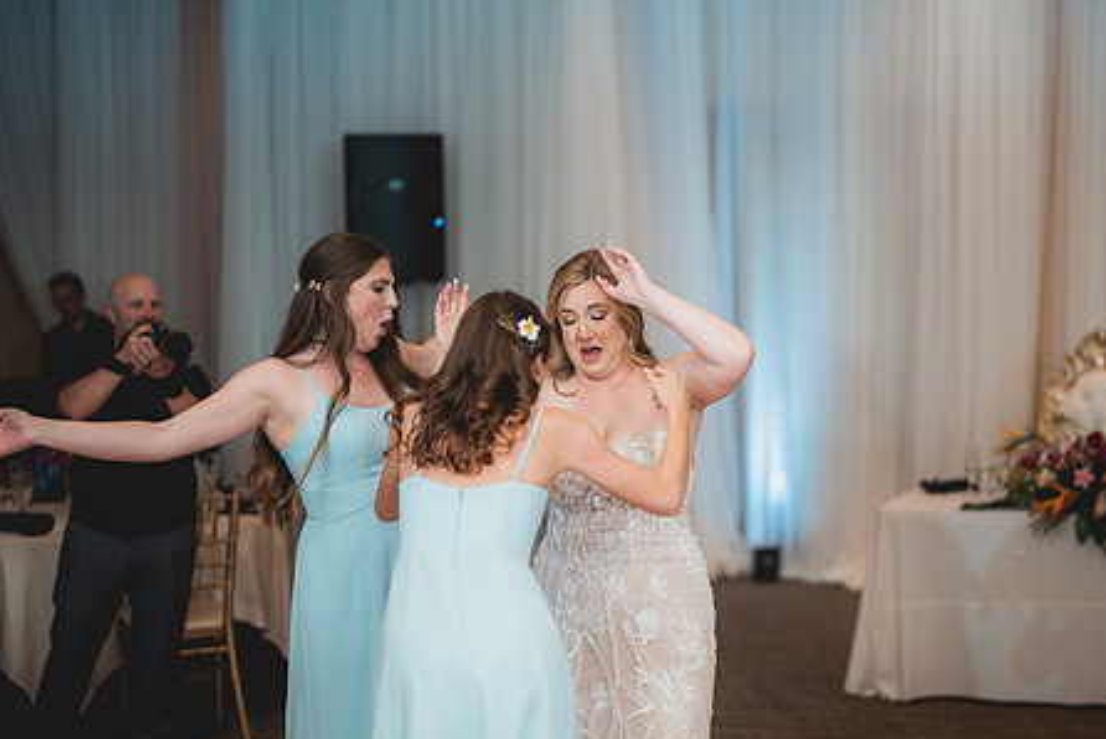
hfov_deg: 30.8
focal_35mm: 65
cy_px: 455
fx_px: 1998
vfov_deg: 20.9
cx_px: 672
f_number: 1.2
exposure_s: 1/250
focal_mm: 50
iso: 80
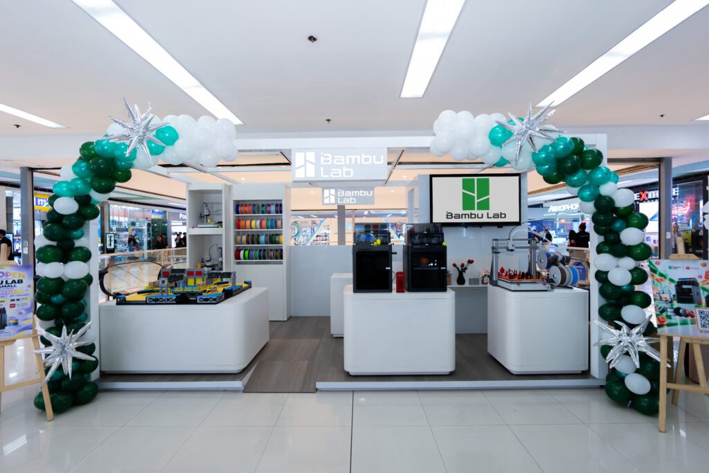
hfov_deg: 96.7
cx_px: 354
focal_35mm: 16
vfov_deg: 73.8
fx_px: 315
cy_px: 236
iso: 400
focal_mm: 16
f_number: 1.8
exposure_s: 1/125
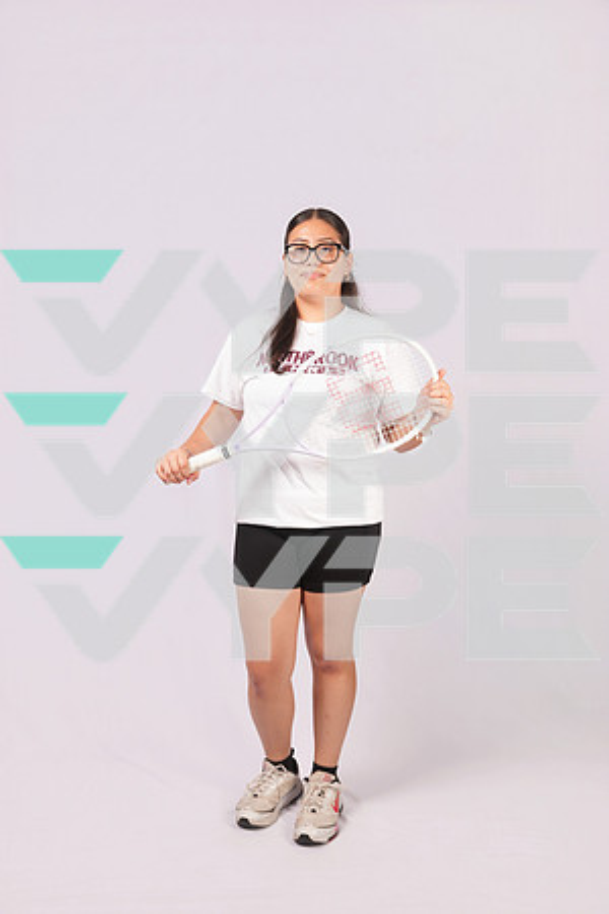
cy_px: 457
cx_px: 304
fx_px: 863
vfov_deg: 55.8
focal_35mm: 34
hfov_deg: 38.9
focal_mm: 34
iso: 160
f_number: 5.6
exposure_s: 1/125
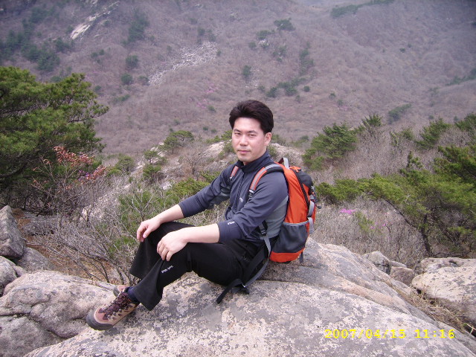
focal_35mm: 35
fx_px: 481
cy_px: 178
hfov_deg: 52.6
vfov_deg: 40.7
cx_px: 238
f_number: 2.8
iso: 50
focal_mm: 5.95
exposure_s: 1/648
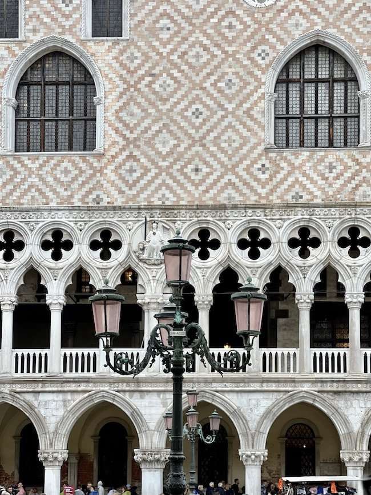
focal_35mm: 77
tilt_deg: +11.7
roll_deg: -2.0
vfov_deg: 25.3
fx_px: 1101
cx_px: 186
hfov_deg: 19.1
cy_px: 248
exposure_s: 1/121
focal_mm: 9
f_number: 2.8
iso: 80
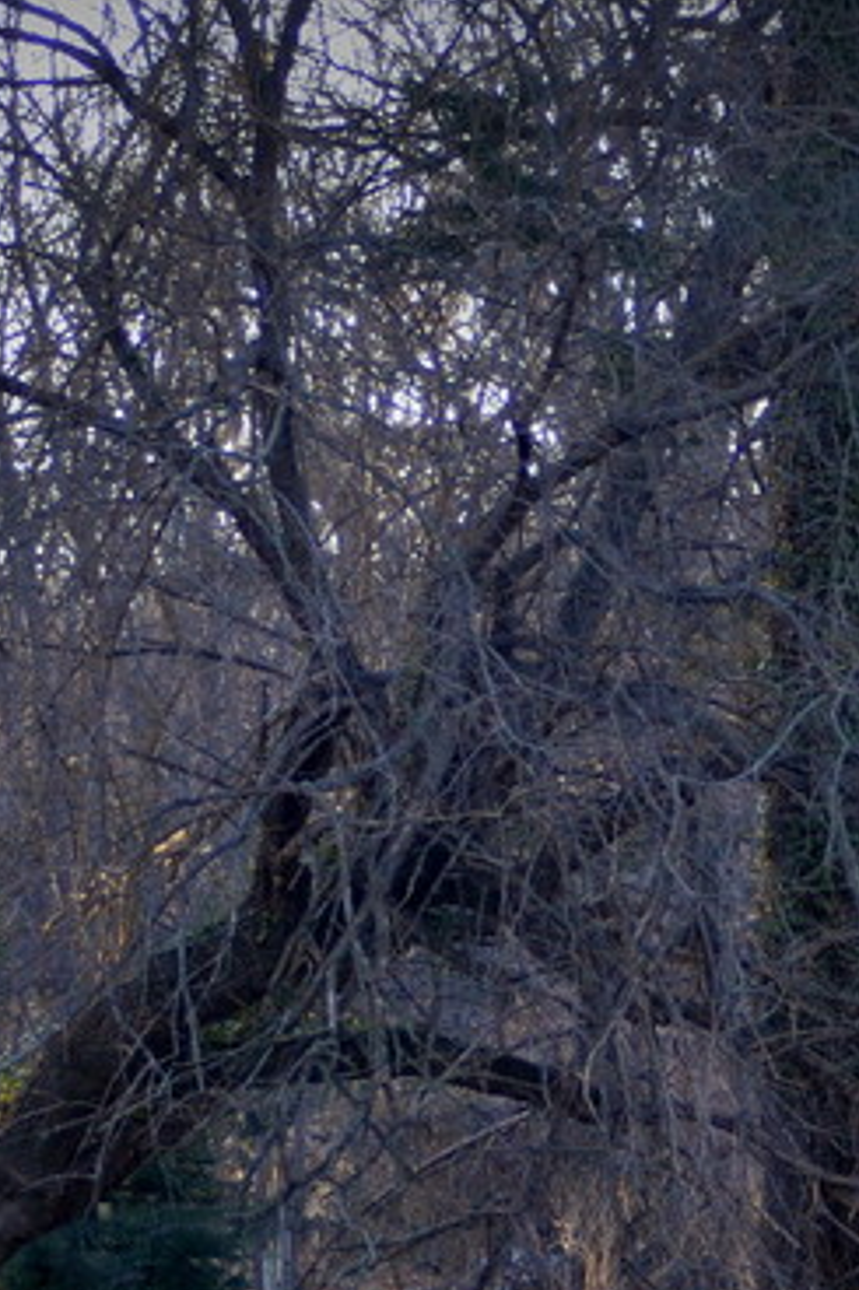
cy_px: 936
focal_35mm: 367
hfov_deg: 3.7
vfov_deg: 5.6
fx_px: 13147
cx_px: 757
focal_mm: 100
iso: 800
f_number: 5.6
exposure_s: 1/250
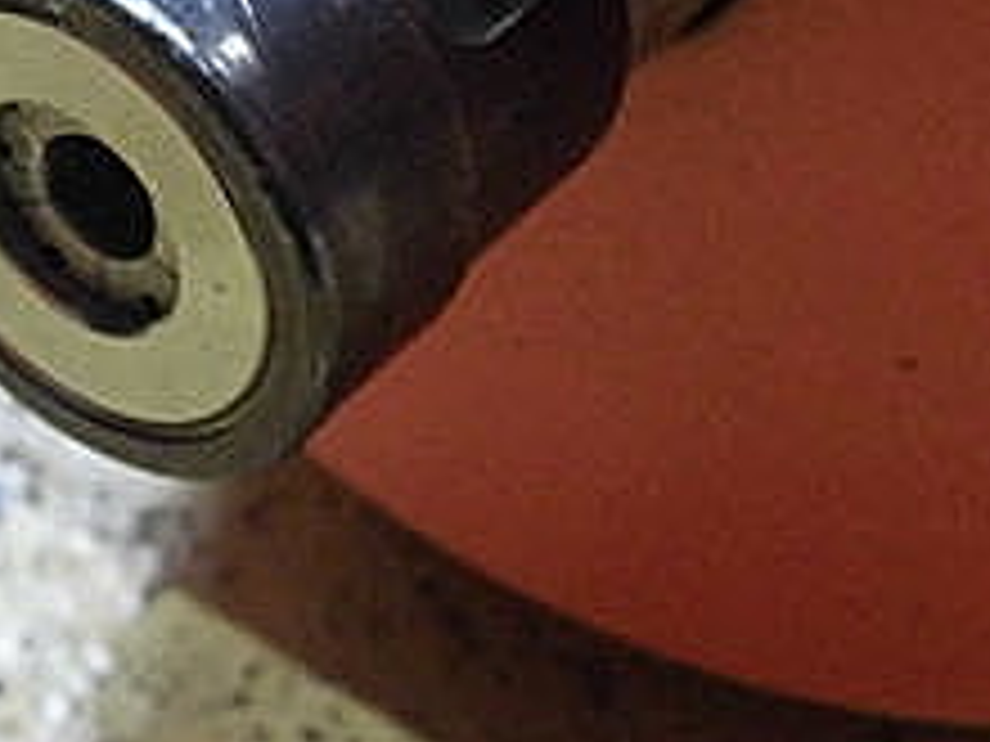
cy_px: 171
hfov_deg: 14.3
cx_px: 126
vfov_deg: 10.8
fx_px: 3918
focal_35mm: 137
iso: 400
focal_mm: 8.3
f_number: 3.4
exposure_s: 1/8
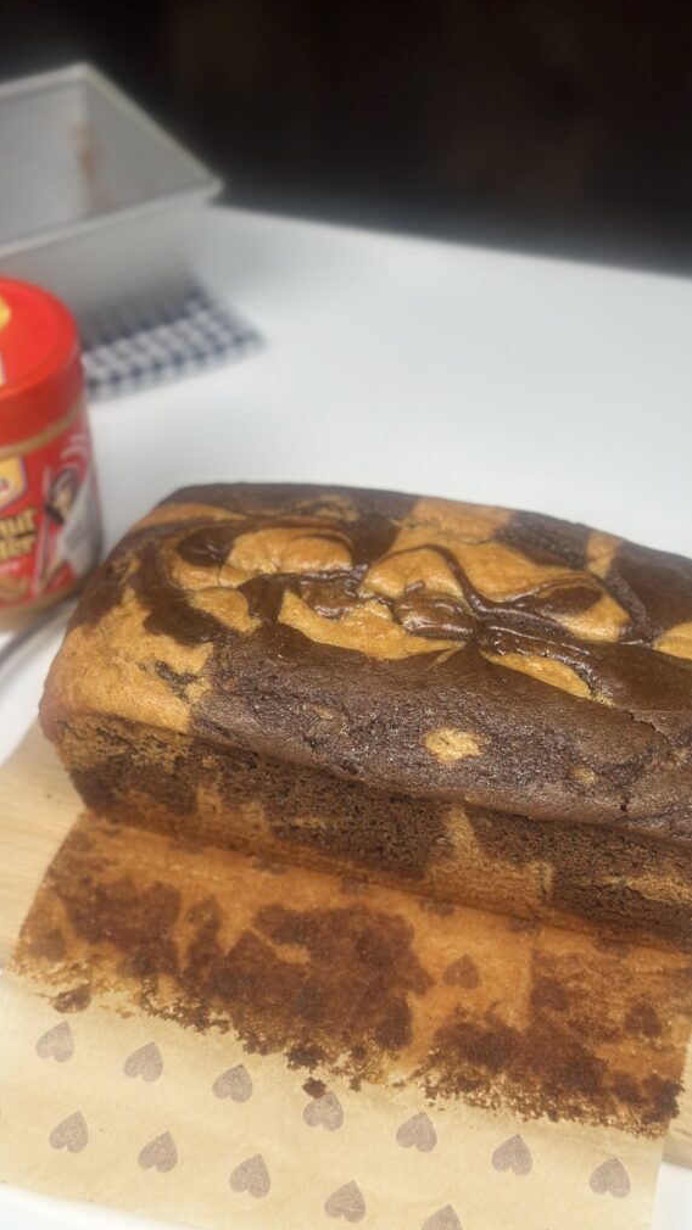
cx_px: 428
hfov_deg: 22.6
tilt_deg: -43.8
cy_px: 617
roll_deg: -2.4
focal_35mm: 53
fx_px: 1729
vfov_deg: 39.2
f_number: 1.78
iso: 80
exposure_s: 1/379
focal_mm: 6.86
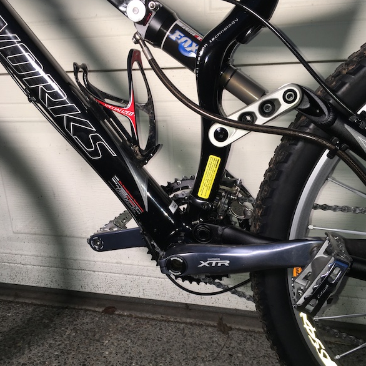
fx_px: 419
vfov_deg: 46.9
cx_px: 184
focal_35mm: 35
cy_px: 221
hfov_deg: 47.2
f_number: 2.2
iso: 25
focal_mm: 4.15
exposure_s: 1/54
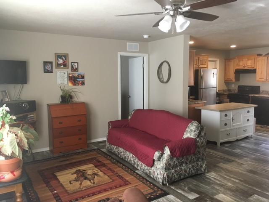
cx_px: 134
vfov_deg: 48.2
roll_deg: +0.7
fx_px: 225
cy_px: 101
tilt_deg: -6.4
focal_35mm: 29
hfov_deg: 61.7
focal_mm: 4.15
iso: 160
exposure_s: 1/30
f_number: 2.2
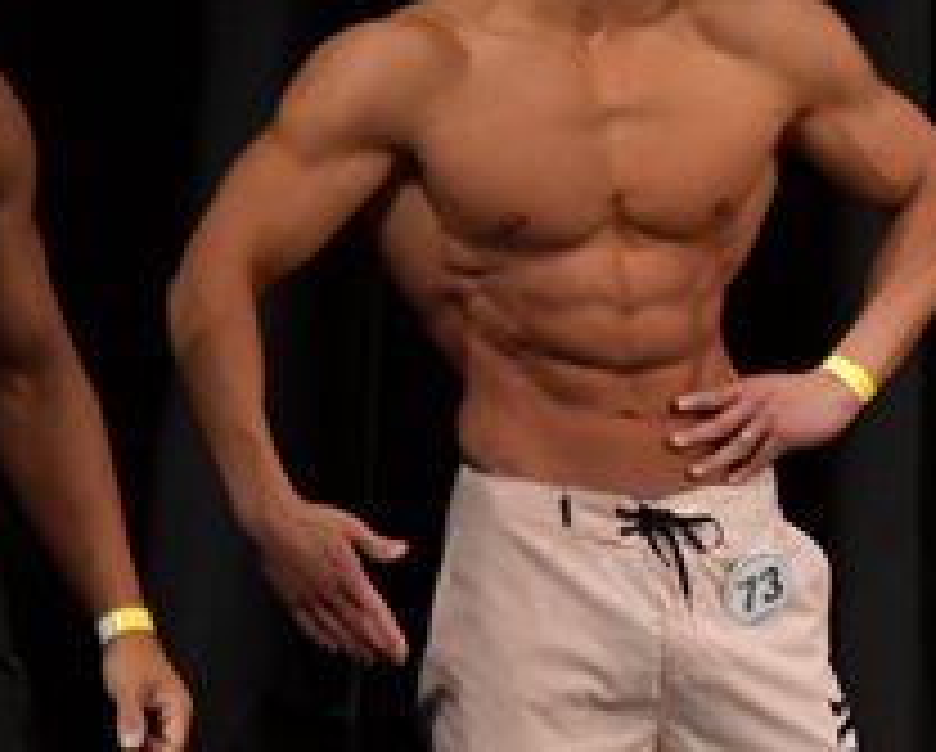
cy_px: 581
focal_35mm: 942
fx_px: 26132
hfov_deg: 2.0
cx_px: 1703
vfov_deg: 1.6
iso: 3200
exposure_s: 1/400
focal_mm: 180
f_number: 5.6
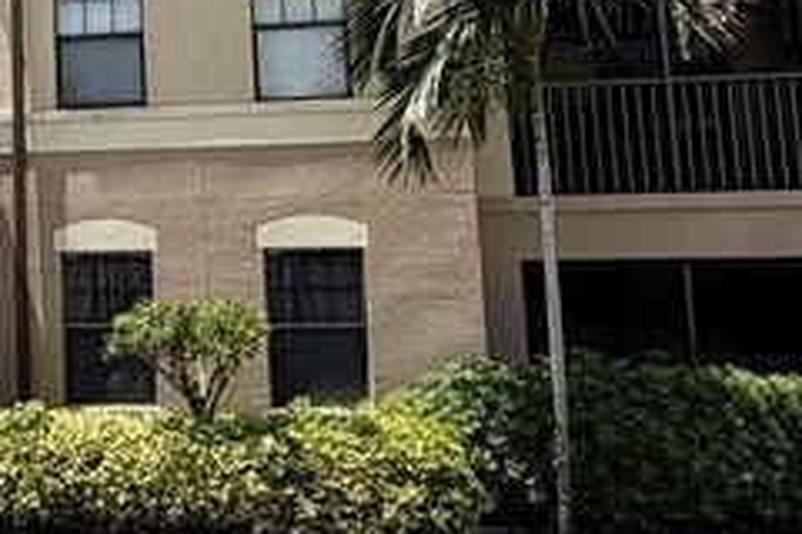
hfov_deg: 27.9
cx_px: -187
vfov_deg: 21.7
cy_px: 113
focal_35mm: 62
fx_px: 1381
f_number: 2.2
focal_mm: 2.22
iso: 20
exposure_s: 1/779
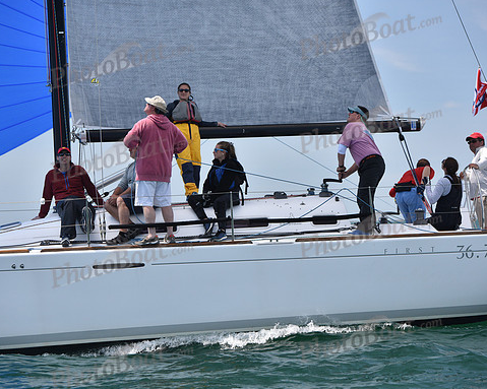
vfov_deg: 10.9
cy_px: 194
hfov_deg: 13.6
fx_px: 2046
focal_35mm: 142
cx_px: 247
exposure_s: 1/800
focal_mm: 125
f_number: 5
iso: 400
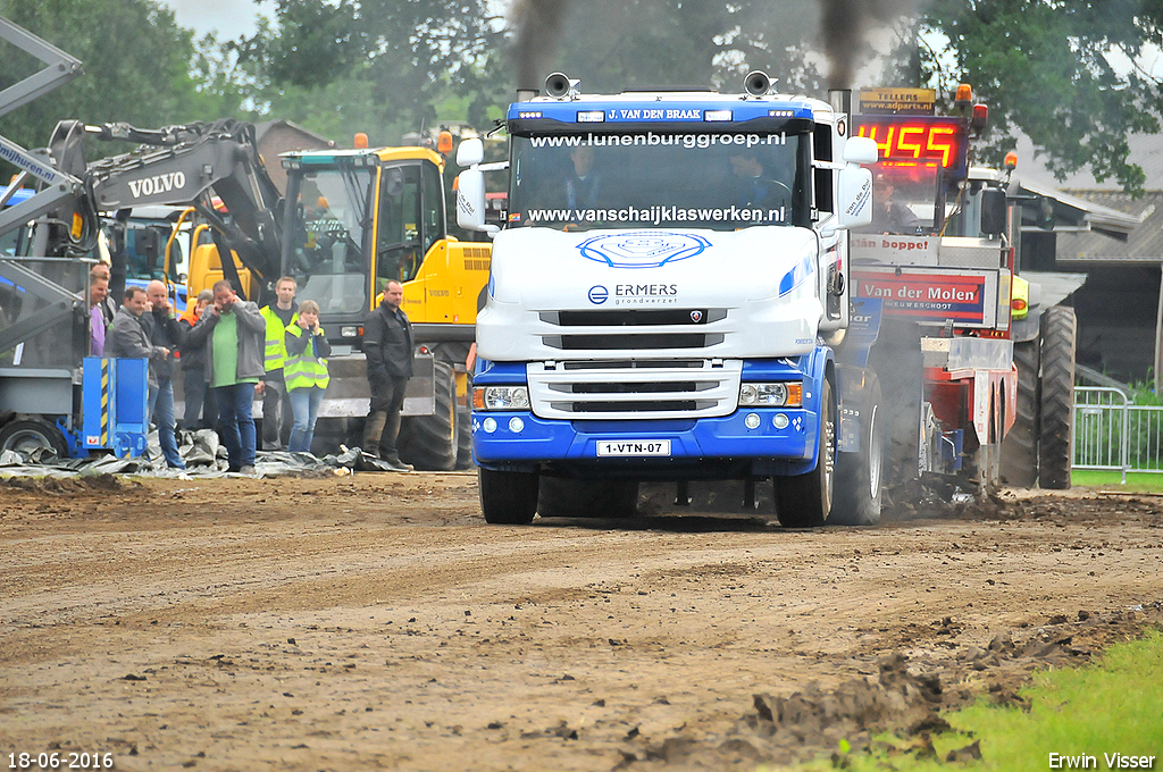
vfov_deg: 3.8
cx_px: 582
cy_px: 386
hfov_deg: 5.7
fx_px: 11615
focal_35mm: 360
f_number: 5.6
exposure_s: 1/250
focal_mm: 240
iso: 1000
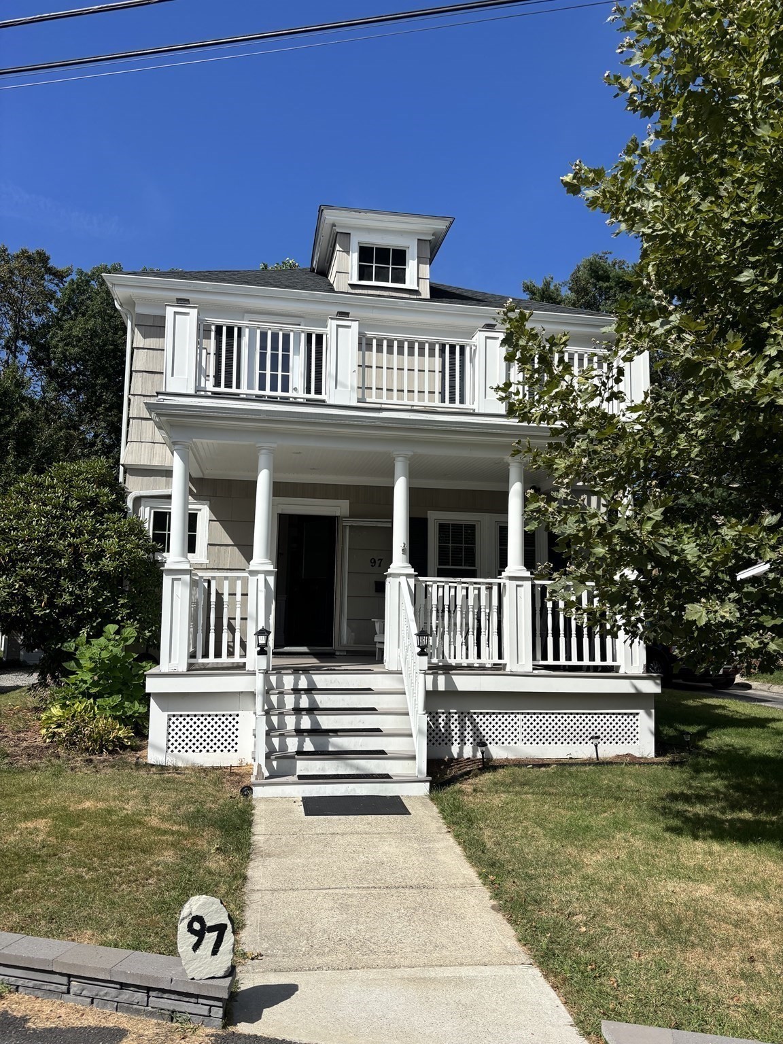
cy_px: 522
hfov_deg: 53.1
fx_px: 784
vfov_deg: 67.3
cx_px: 392
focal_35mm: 26
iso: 50
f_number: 1.6
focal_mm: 5.96
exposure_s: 1/4854
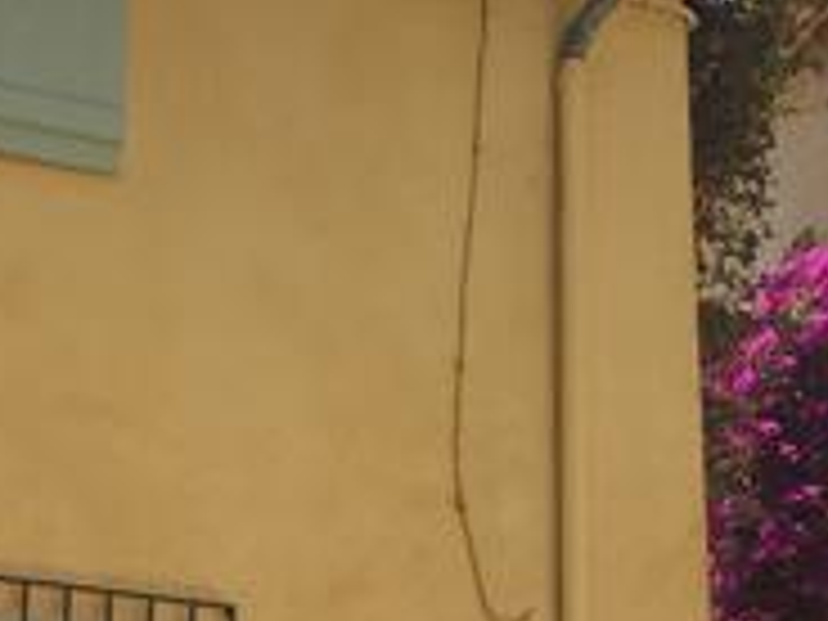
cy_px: 673
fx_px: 2799
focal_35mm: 117
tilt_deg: +13.4
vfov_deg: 12.5
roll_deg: -3.3
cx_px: 56
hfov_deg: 16.6
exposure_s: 1/860
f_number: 2.2
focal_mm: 4.15
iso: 32
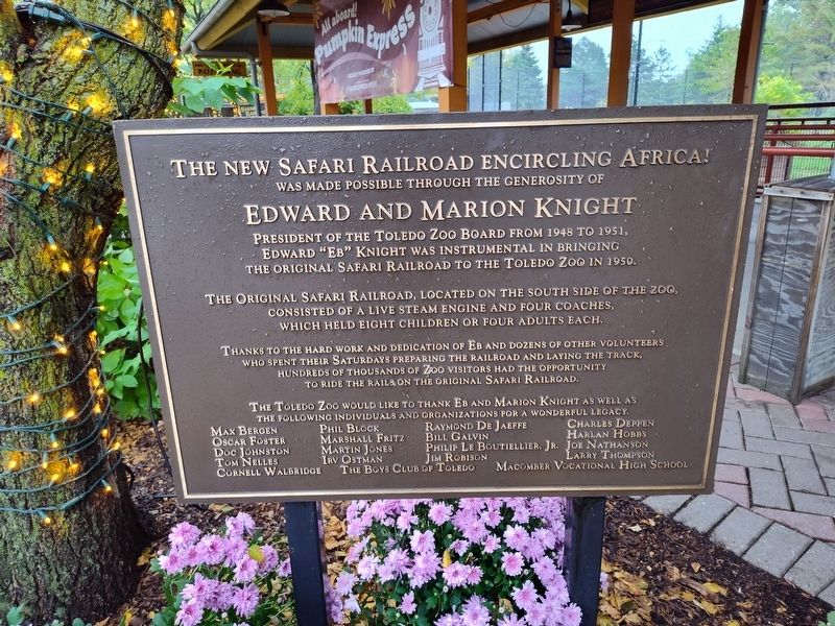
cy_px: 313
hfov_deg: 73.9
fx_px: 555
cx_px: 418
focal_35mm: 23
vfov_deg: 58.9
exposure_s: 1/120
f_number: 1.8
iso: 650
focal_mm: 5.56
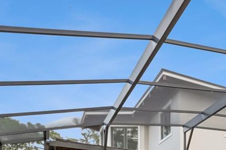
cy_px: 231
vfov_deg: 23.0
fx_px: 289
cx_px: 380
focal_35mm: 46
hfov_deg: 24.7
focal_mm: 9
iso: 400
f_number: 10
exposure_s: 1/250
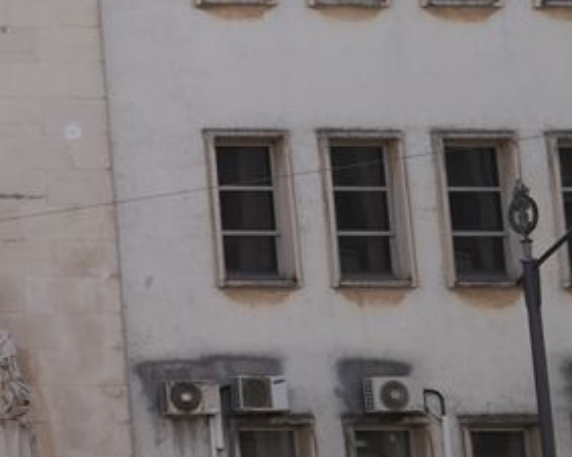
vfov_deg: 9.6
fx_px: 2706
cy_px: 193
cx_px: -1185
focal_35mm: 160
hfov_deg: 9.3
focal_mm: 24
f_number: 18
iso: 100
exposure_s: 1/100
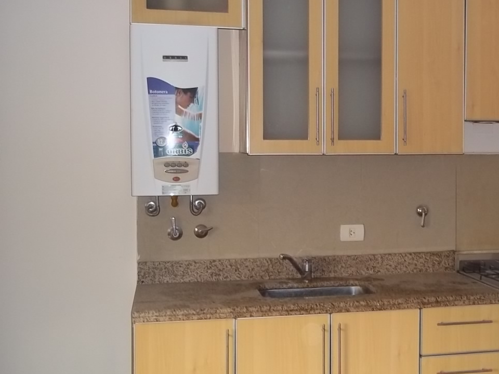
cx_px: 332
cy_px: 179
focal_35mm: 48
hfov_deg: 39.2
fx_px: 692
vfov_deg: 30.3
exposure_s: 1/30
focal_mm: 6.5
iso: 160
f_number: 3.1
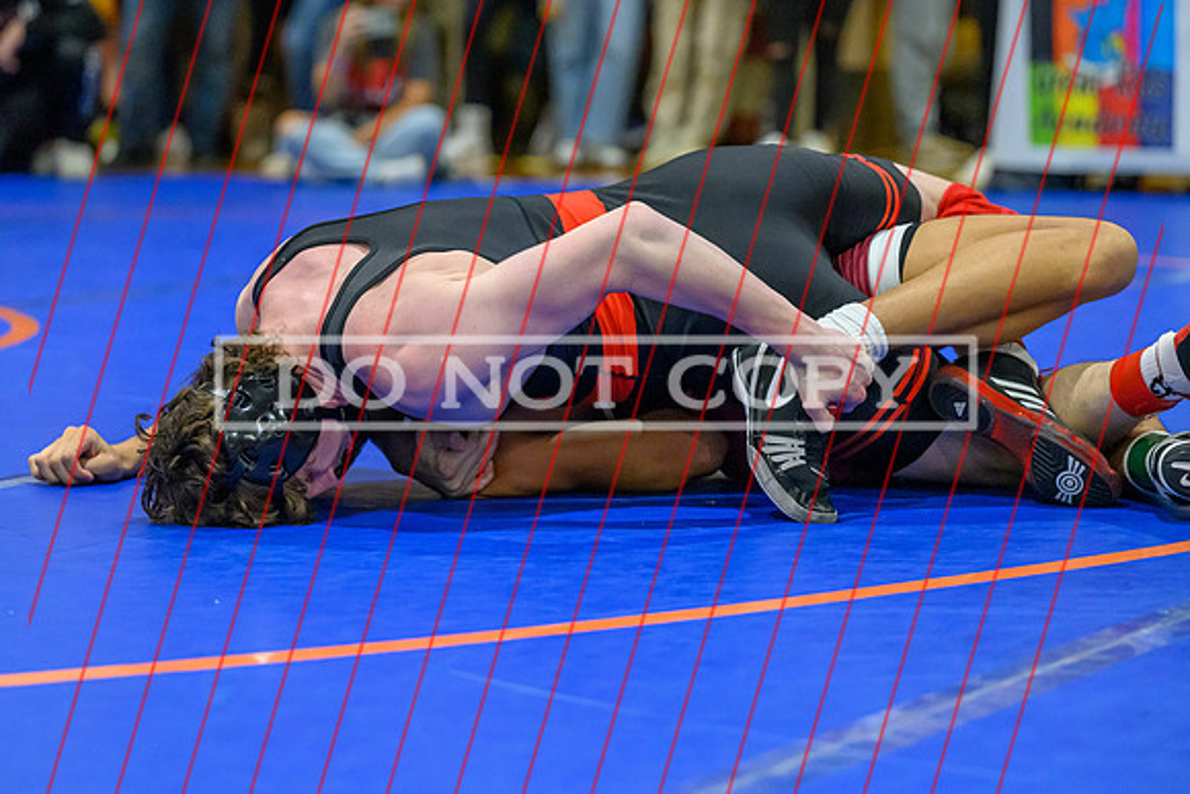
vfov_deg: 11.0
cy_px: 365
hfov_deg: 16.4
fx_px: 4139
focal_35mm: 125
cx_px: 531
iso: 8000
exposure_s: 1/800
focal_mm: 102
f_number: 2.8
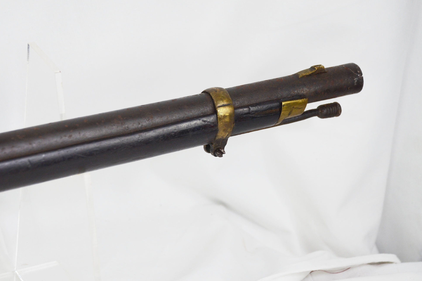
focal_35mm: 110
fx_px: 1289
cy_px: 125
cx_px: 202
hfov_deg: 18.6
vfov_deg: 12.5
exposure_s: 1/250
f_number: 5
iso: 400
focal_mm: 58
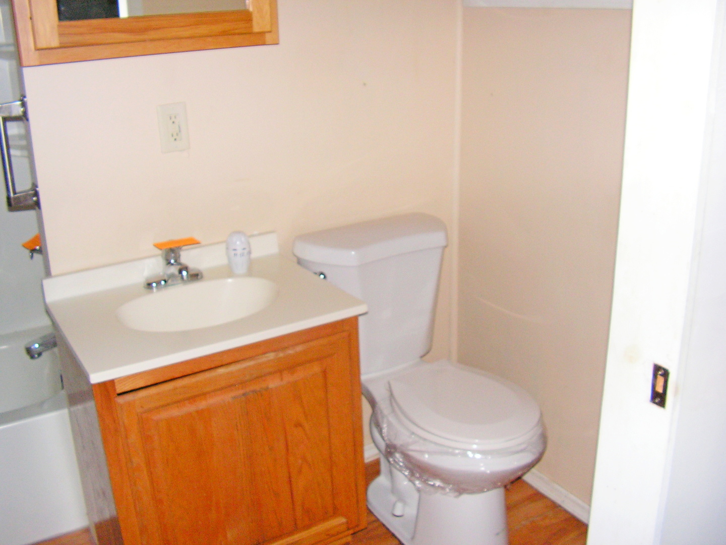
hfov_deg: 51.4
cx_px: 363
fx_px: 755
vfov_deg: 39.7
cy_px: 272
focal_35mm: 36
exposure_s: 1/40
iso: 200
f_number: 3.2
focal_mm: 6
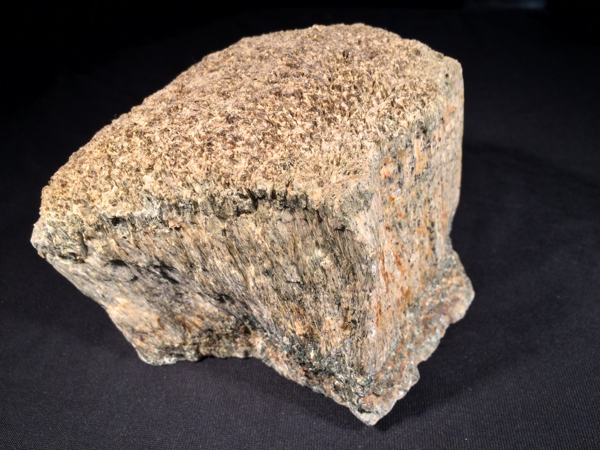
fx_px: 503
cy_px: 225
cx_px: 300
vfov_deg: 48.2
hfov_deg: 61.7
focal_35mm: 29
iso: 64
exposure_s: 1/120
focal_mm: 4.15
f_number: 2.2
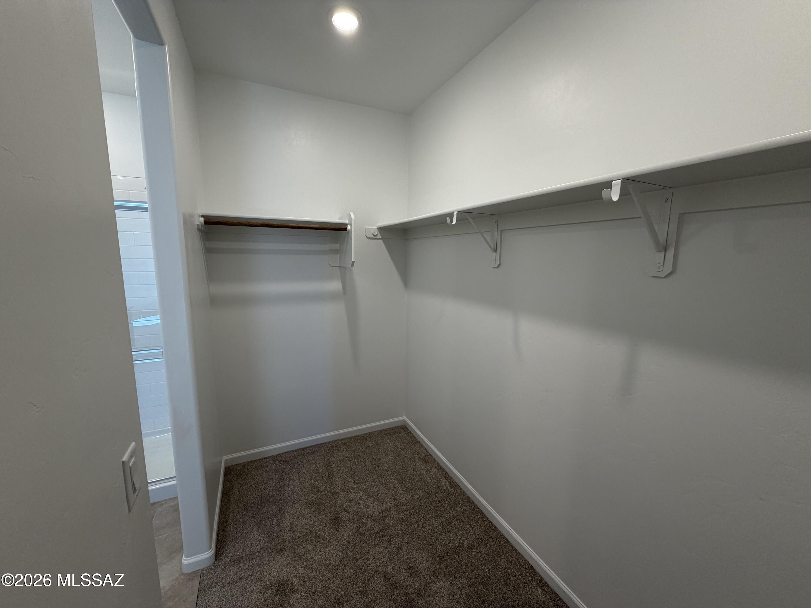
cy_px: 304
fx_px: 328
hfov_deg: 102.1
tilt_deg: -9.1
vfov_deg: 85.7
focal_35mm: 14
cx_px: 406
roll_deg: -0.4
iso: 125
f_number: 2.2
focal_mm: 2.22
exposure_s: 1/120
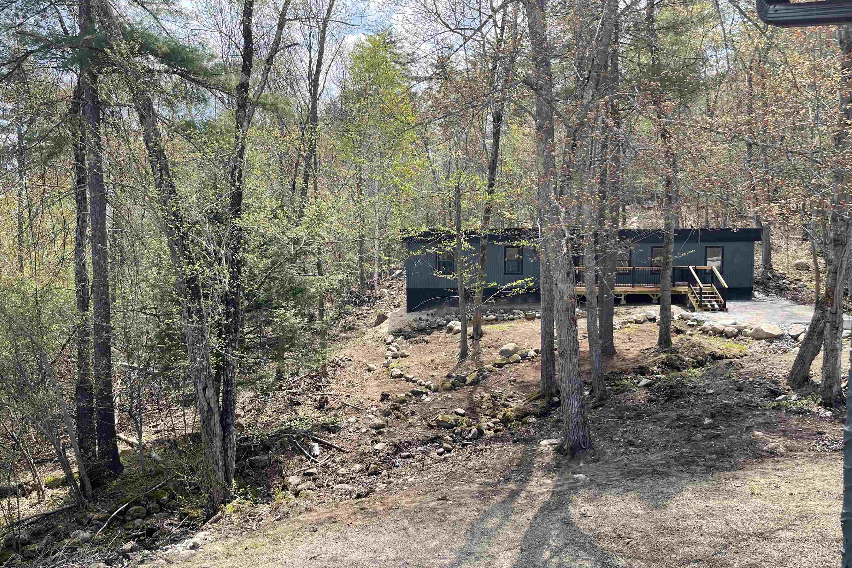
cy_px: 325
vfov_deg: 47.8
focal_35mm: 27
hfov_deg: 67.4
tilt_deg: -3.9
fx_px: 639
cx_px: 415
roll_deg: +0.7
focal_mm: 5.1
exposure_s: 1/1057
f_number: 1.6
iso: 32
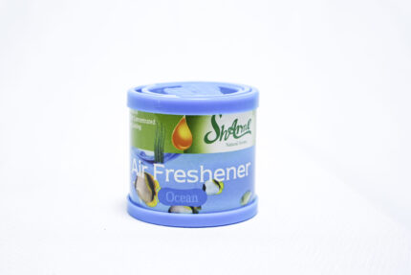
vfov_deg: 19.5
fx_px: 799
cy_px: 138
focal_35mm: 70
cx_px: 206
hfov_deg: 28.8
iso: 3200
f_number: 8
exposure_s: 1/250
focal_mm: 70
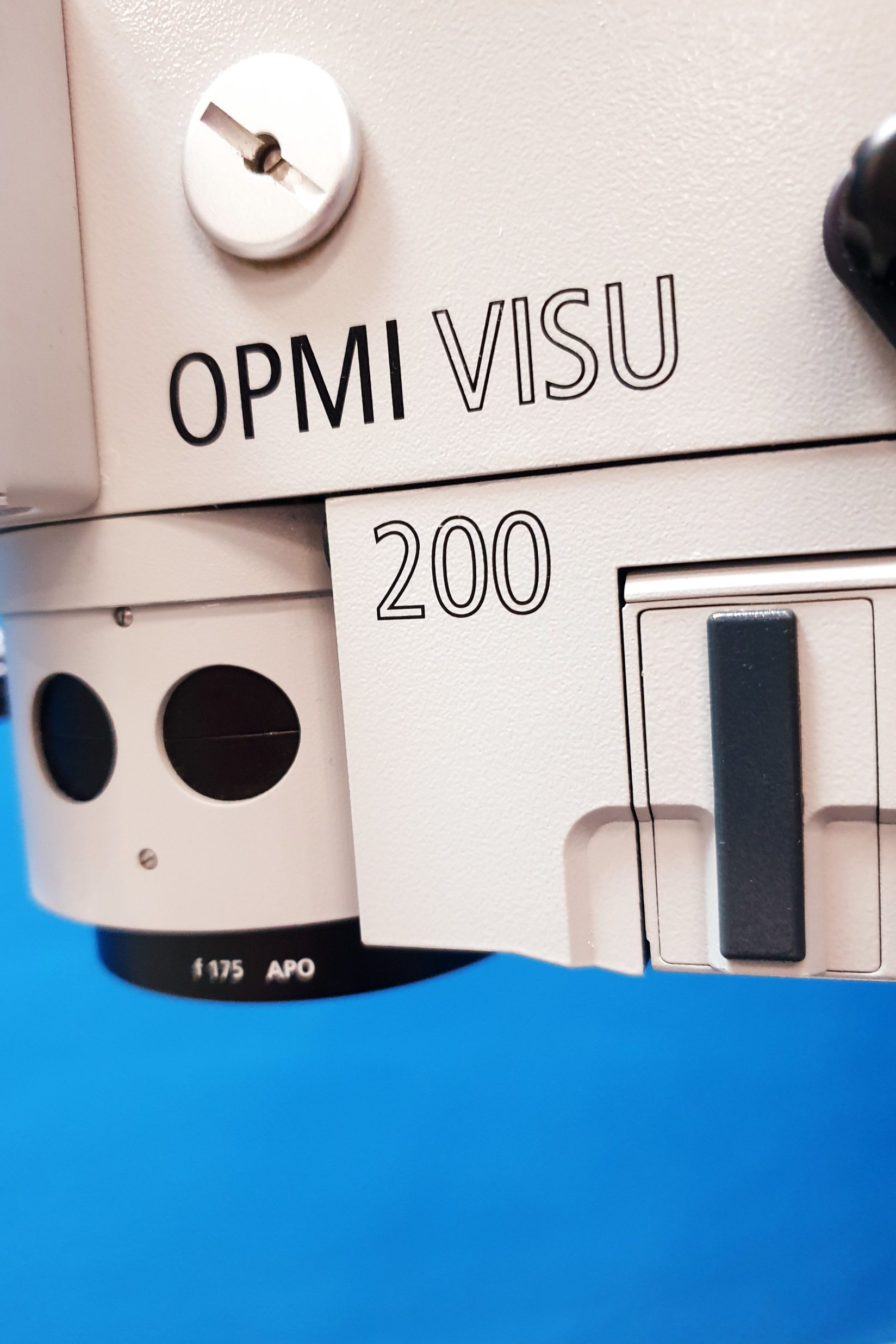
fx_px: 1045
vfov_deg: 65.5
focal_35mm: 28
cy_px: 684
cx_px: 388
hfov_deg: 46.3
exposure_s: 1/50
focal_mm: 4.3
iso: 320
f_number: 1.5
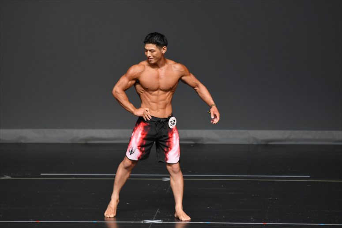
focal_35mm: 345
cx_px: 171
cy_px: 114
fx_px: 3276
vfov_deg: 4.0
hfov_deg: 6.0
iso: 2000
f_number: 5.6
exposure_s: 1/400
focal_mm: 230
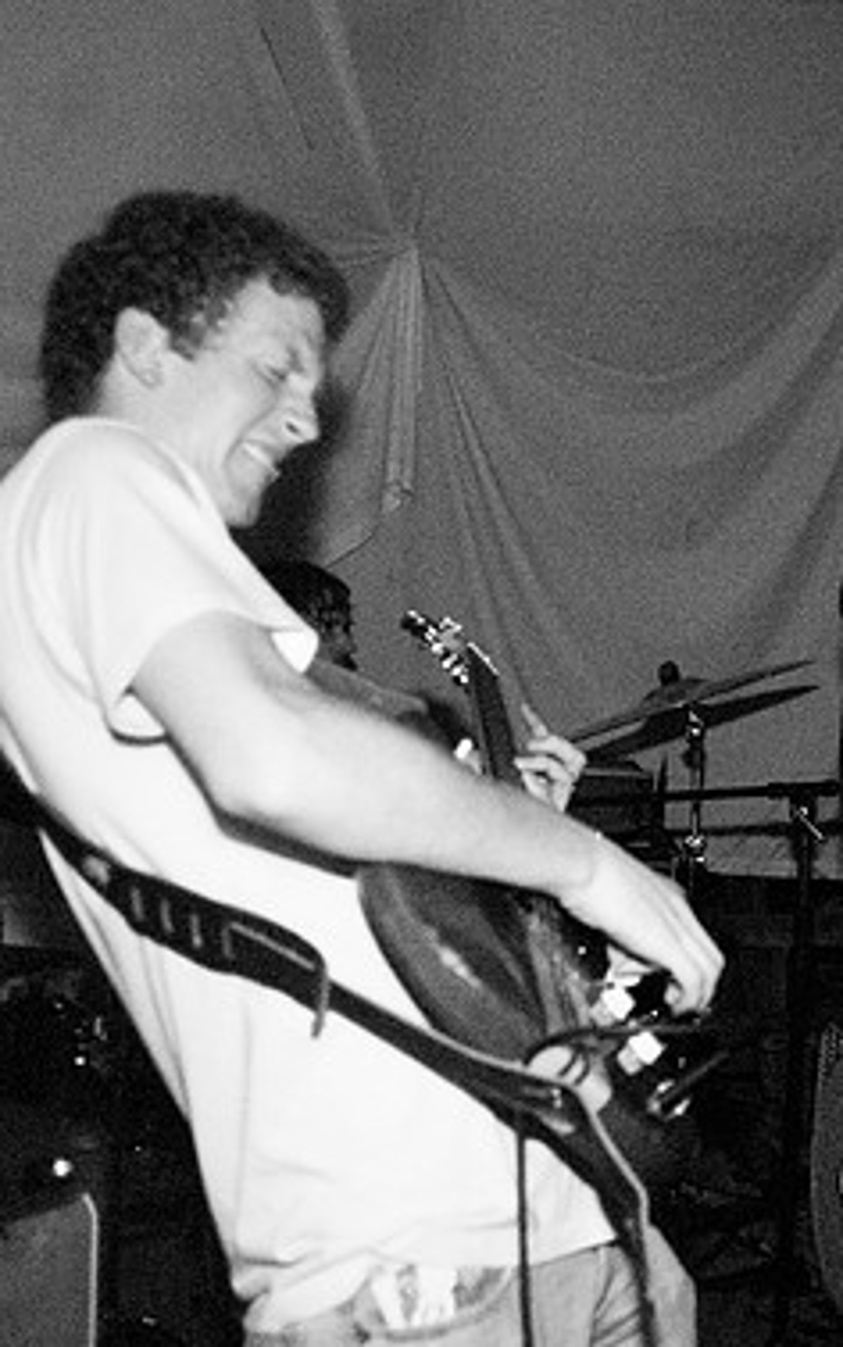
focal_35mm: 47
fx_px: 1726
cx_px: 857
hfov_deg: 25.9
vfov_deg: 42.6
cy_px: 668
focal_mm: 20
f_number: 2.8
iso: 1600
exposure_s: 1/30
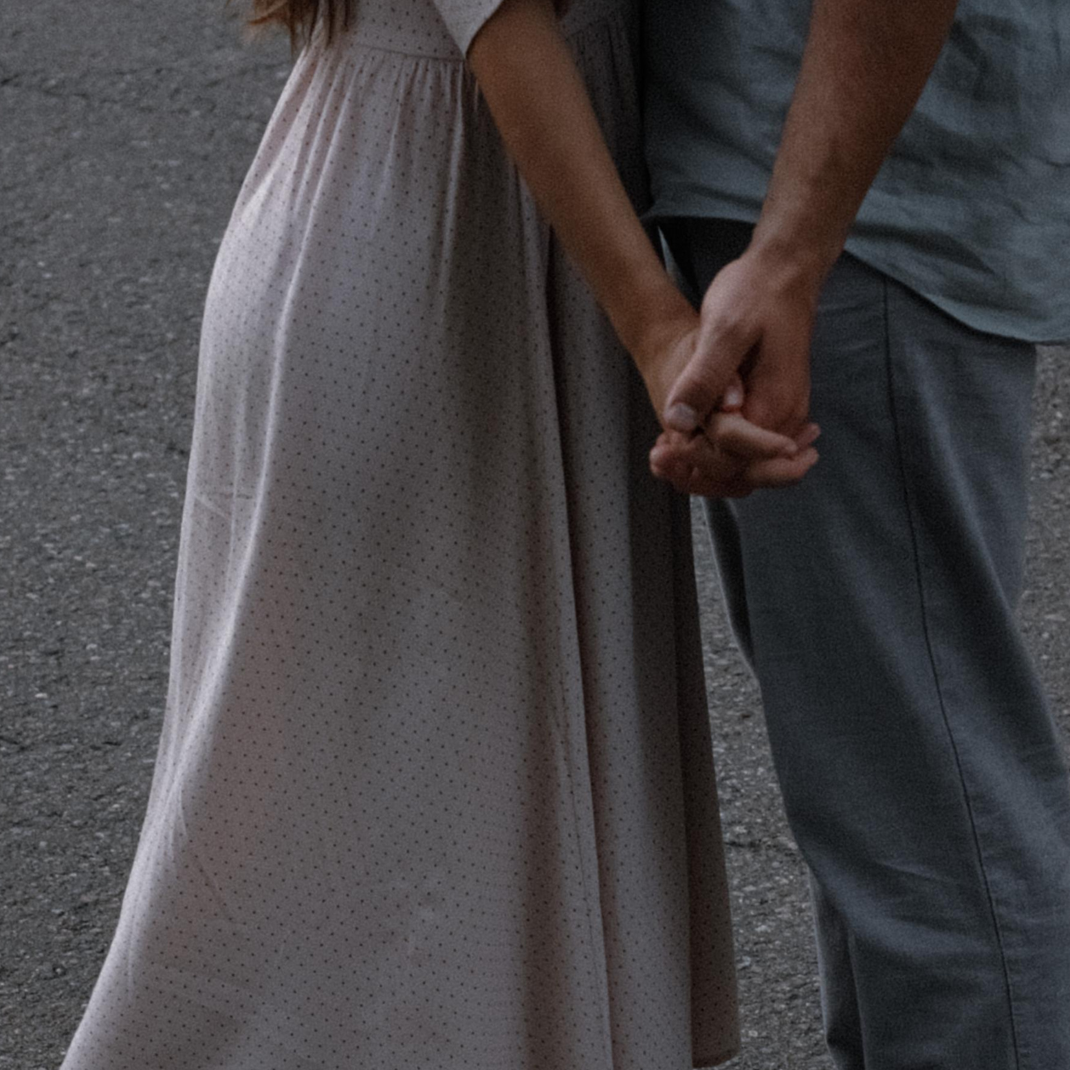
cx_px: 491
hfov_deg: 11.8
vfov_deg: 11.8
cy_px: 540
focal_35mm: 148
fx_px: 5176
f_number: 4
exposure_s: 1/80
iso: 200
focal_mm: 50
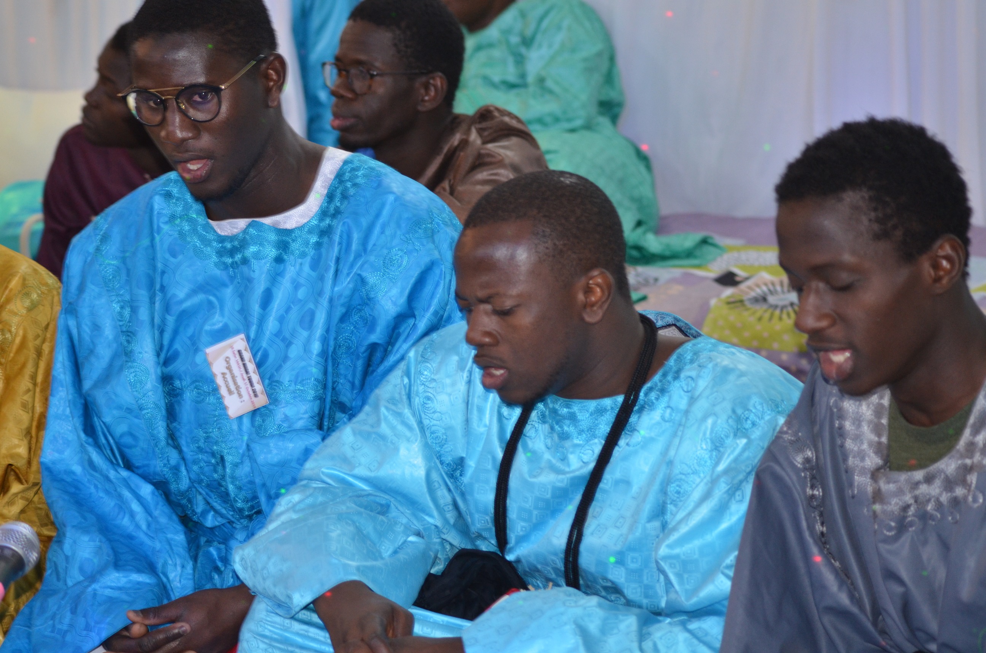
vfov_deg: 13.0
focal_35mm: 105
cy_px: 326
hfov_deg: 19.5
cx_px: 493
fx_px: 2870
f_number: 4
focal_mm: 70
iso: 800
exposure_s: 1/60
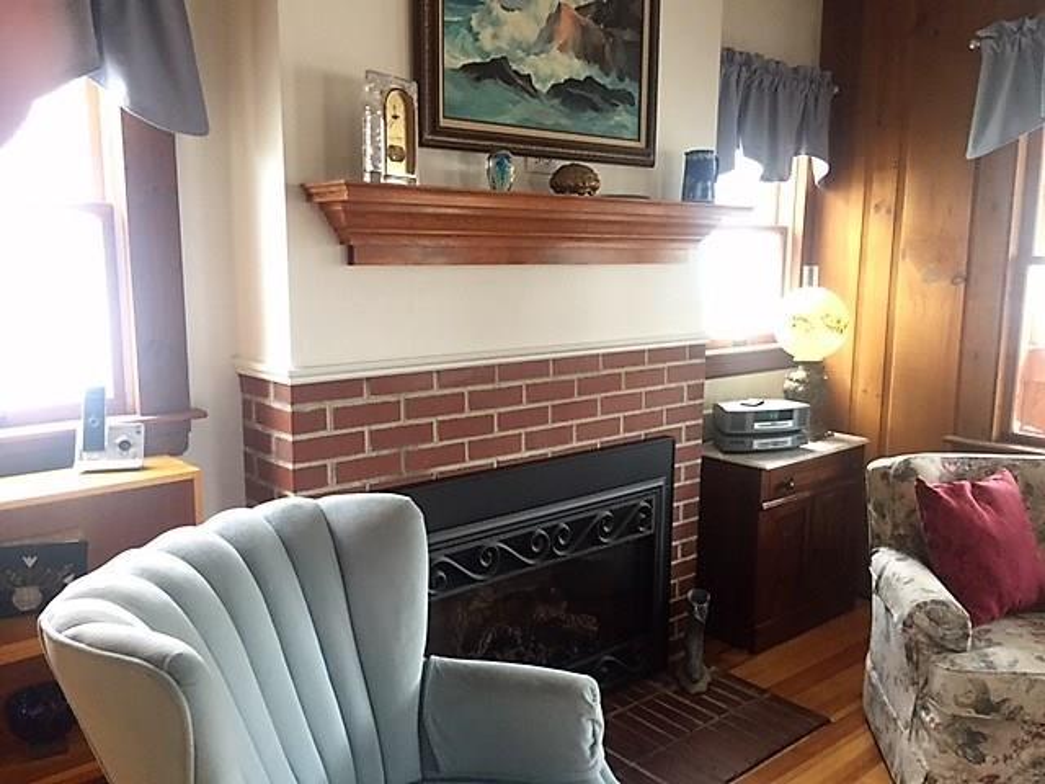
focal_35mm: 29
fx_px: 875
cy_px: 392
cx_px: 522
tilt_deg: -7.7
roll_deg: -1.2
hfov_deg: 61.7
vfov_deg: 48.2
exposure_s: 1/30
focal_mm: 4.15
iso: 250
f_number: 2.2
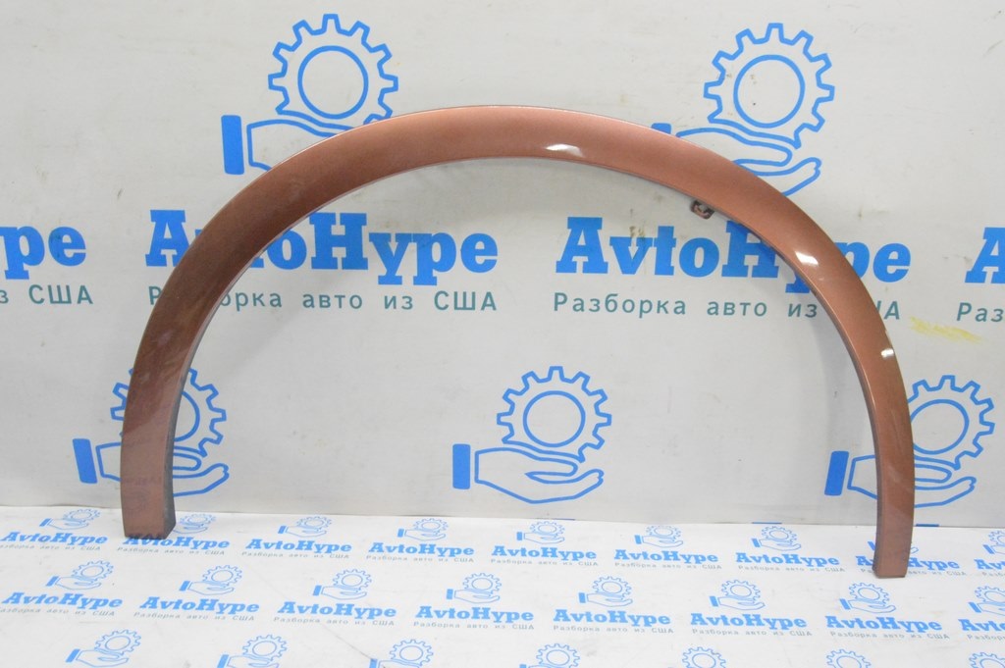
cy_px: 334
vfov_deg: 43.5
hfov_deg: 62.0
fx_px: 837
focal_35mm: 30
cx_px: 502
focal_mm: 20
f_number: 20
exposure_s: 1/20
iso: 6400
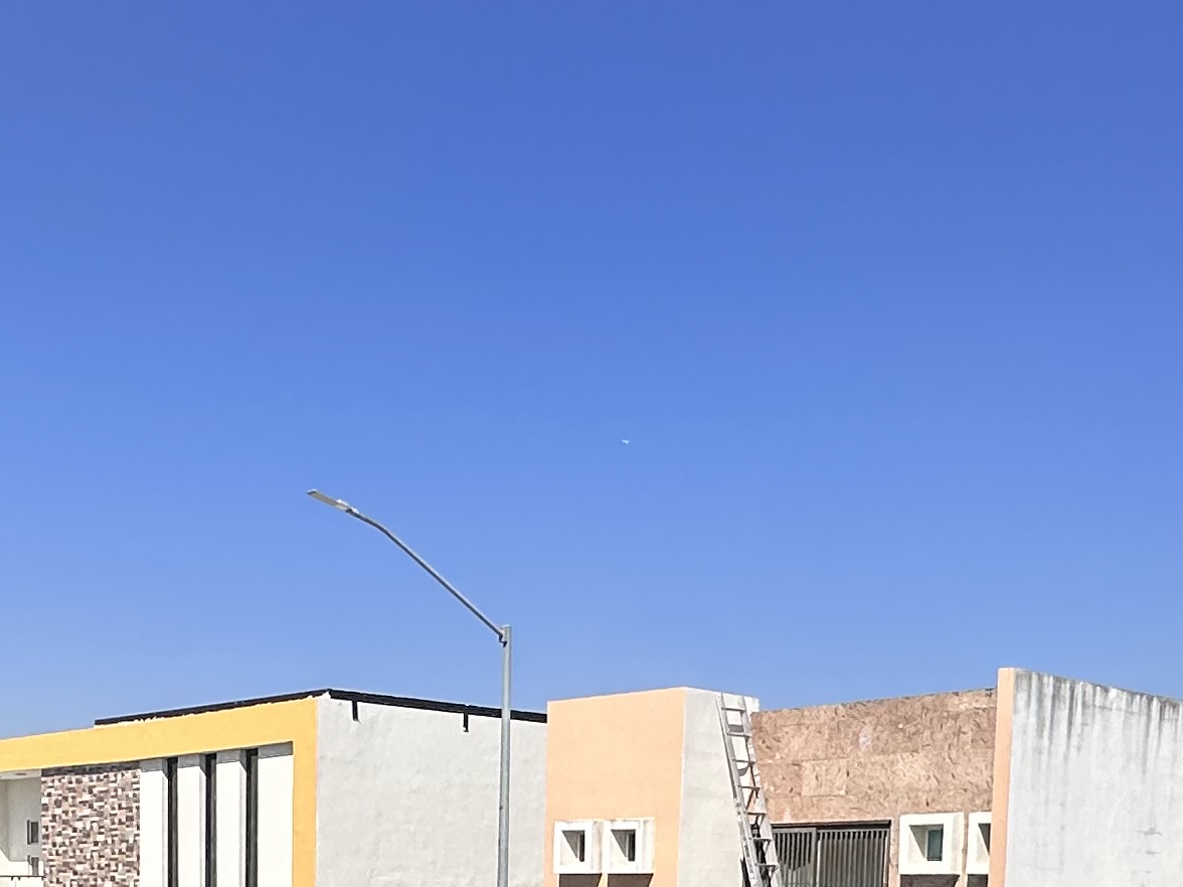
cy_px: 1082
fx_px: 1640
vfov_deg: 26.6
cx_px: 439
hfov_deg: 39.4
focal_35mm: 48
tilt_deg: -5.6
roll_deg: -0.7
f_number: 2.2
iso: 50
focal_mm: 2.22
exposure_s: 1/4000
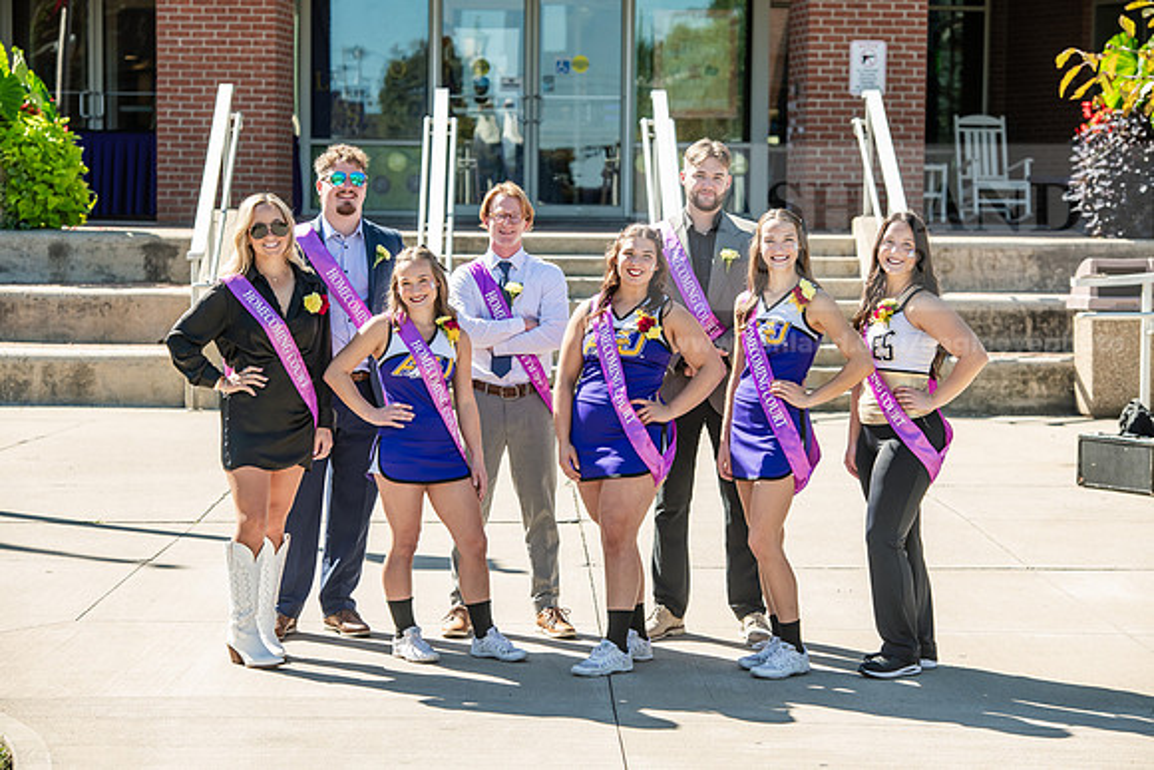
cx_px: 577
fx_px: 3847
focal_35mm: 120
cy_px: 385
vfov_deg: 11.4
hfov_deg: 17.1
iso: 250
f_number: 5.6
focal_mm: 120
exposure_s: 1/400
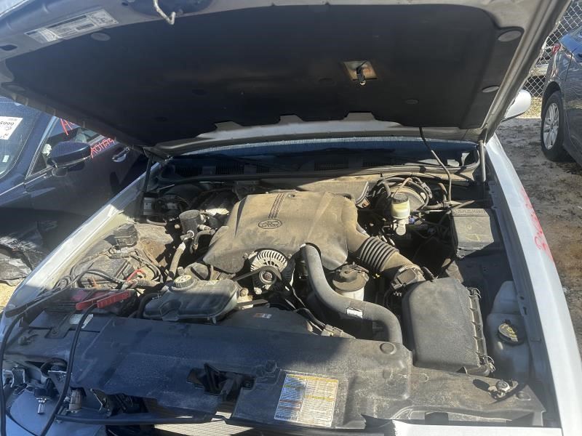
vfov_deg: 56.8
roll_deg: +8.4
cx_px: 291
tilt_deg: -24.8
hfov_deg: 71.6
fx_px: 404
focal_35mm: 24
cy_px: 218
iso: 80
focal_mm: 6.86
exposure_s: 1/1144
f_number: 1.78
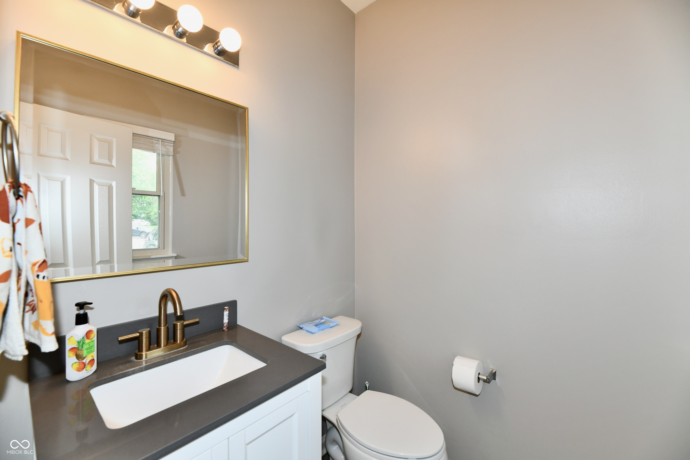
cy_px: 230
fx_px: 268
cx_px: 345
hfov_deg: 104.3
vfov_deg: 81.2
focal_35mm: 14
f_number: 6.3
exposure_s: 1/60
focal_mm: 14
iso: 640
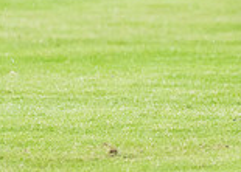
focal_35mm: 1210
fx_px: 8289
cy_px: -75
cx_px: 309
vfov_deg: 1.2
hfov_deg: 1.7
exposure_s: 1/1000
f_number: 2.8
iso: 1600
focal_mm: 200
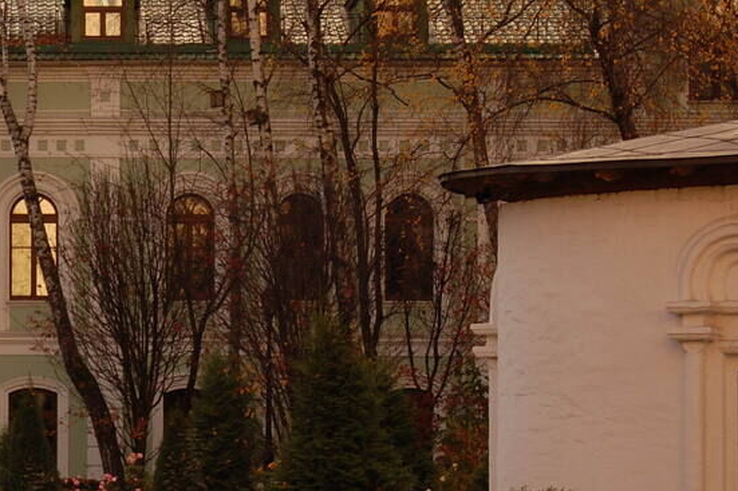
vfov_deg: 9.7
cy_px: 341
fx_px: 2889
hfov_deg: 14.4
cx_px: 29
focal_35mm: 141
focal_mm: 48
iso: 200
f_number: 8
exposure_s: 1/160
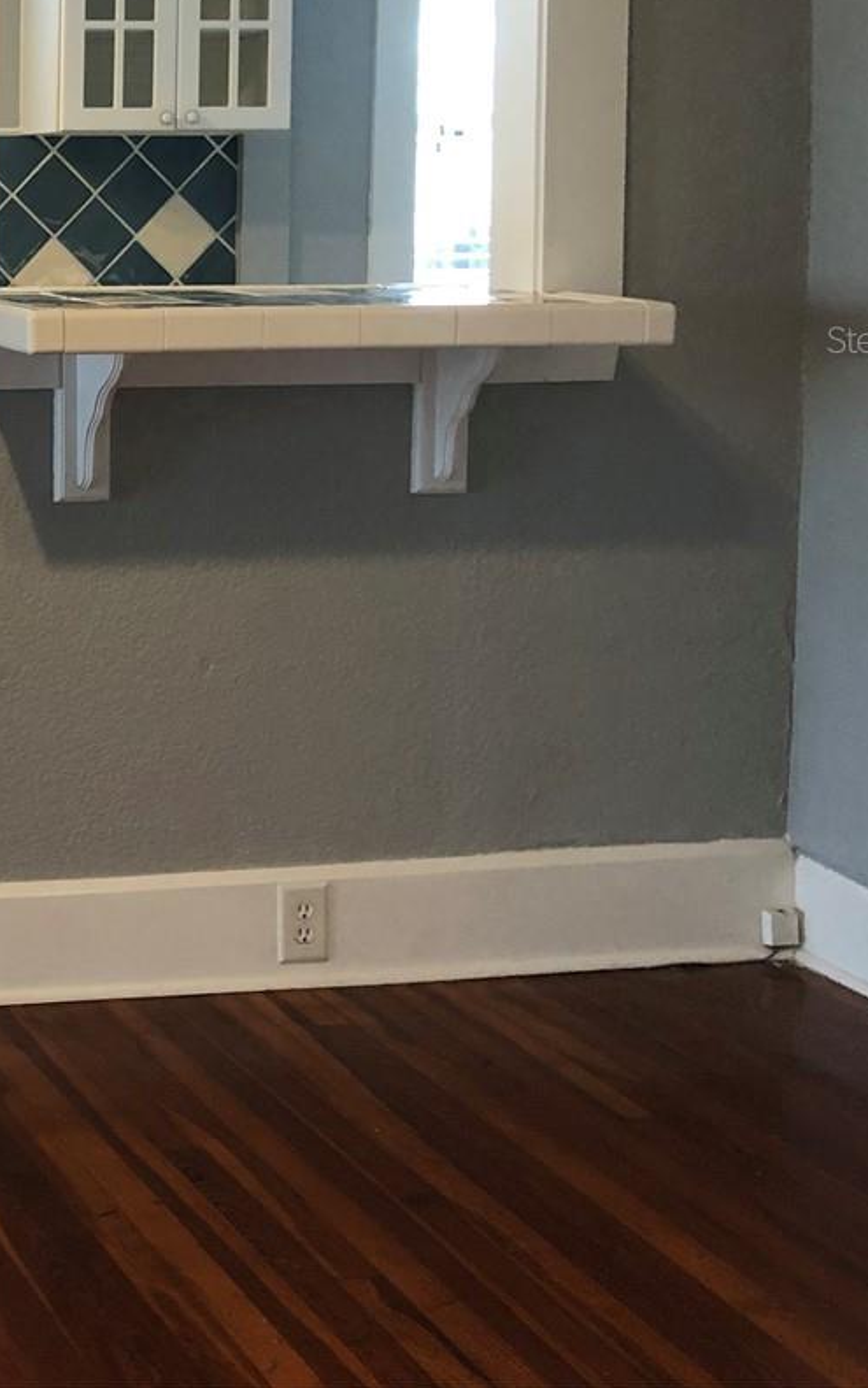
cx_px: -410
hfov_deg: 19.1
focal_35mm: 60
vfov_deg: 33.3
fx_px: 2269
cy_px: 339
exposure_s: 1/15
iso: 40
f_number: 1.8
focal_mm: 4
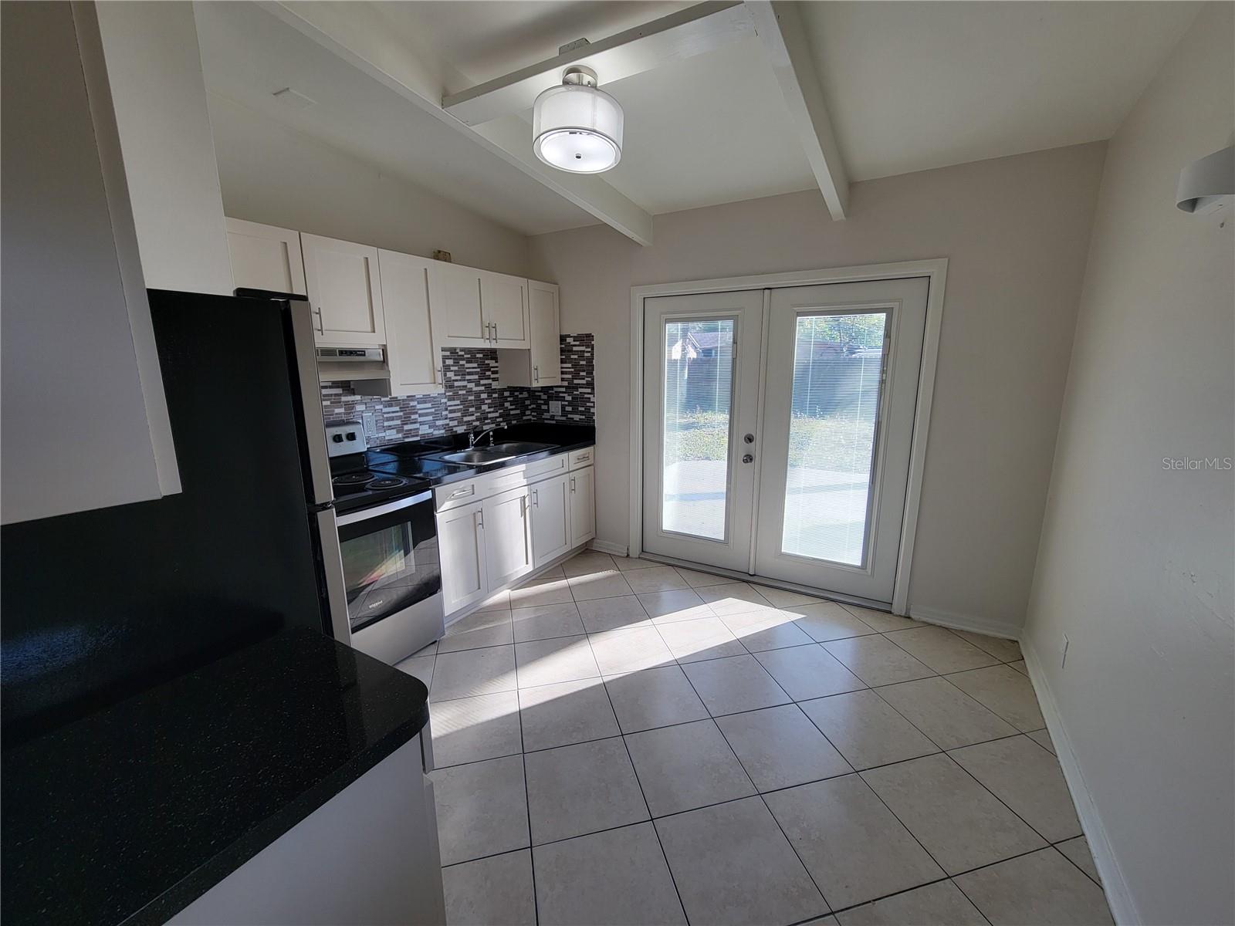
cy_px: 463
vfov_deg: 89.9
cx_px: 618
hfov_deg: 106.2
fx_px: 464
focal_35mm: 13
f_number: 2.2
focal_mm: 2.2
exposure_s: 1/142
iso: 50
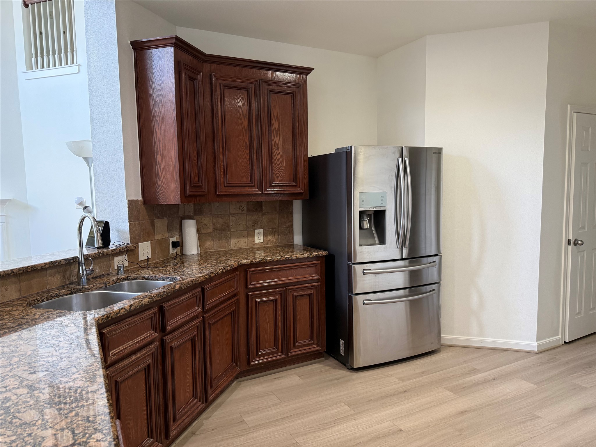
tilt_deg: -4.4
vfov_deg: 56.8
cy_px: 224
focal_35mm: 24
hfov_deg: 71.6
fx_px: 413
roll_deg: +0.9
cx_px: 298
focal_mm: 6.76
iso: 200
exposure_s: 1/60
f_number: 1.78
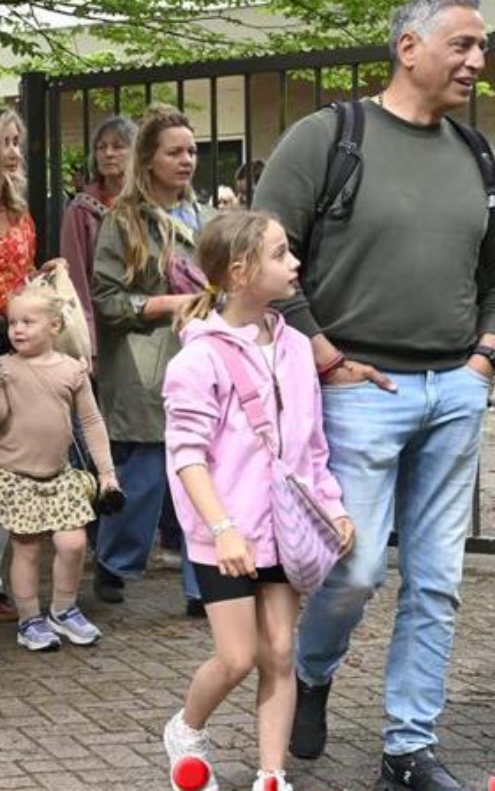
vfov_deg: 23.0
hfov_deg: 13.6
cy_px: 373
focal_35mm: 90
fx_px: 1941
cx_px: -280
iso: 8000
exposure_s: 1/400
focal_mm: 40
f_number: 10
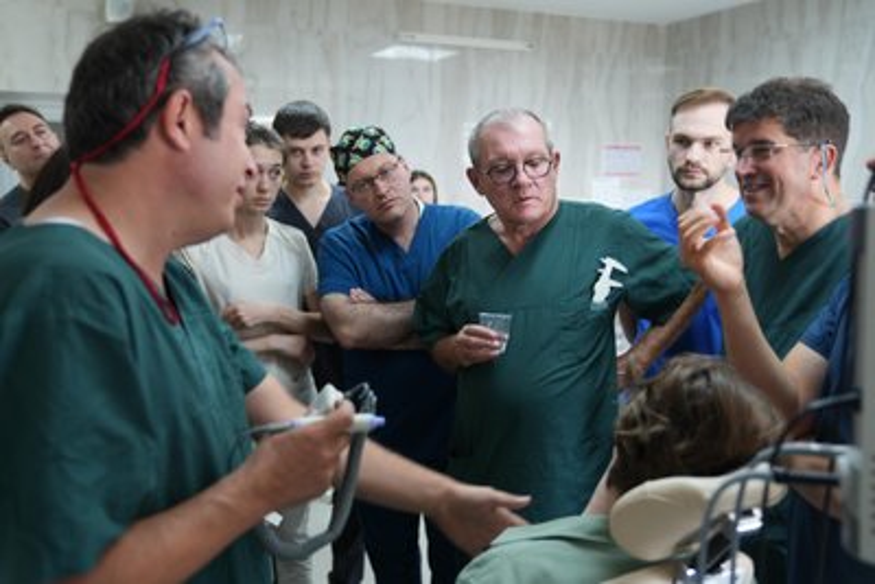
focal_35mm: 34
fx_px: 827
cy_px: 292
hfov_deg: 55.8
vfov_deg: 38.9
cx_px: 438
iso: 320
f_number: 2.8
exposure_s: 1/40
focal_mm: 34
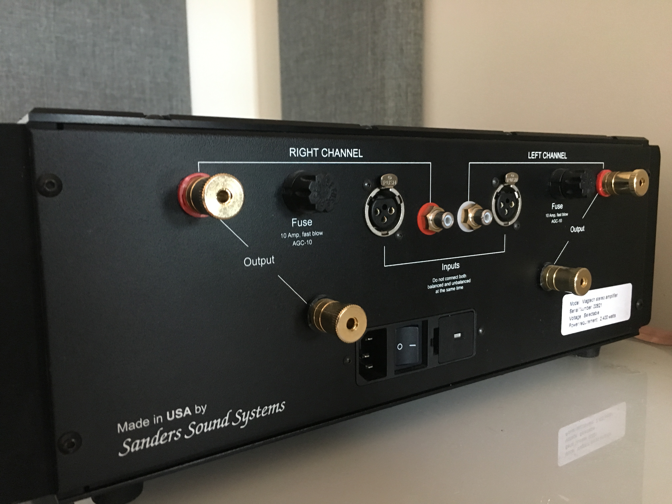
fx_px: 563
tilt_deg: -7.1
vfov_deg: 48.2
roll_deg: +0.3
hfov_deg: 61.7
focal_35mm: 29
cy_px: 252
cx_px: 336
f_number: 2.2
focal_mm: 4.15
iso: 400
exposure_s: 1/17
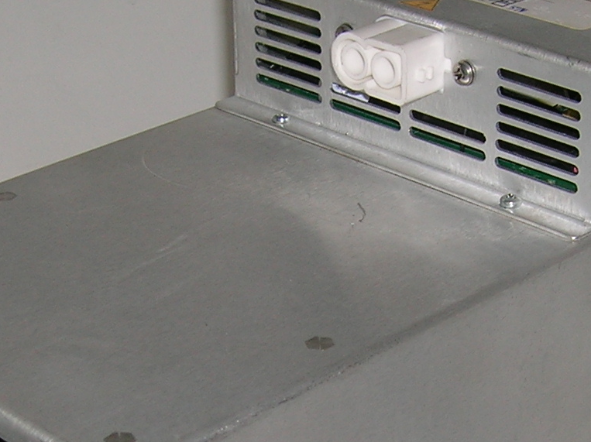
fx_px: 1740
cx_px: 363
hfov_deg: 19.2
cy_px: 341
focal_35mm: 102
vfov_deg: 14.4
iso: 50
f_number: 2.9
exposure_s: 1/60.1
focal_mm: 5.7
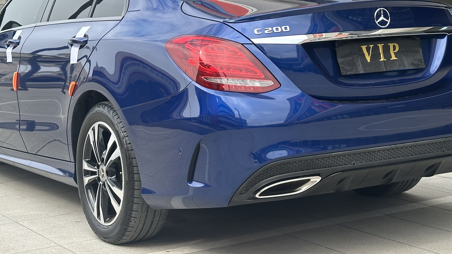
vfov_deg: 15.9
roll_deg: +0.7
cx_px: 218
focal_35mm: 75
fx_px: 899
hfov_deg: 28.2
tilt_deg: +0.3
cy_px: 24
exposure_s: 1/1305
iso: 64
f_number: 1.78
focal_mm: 6.86
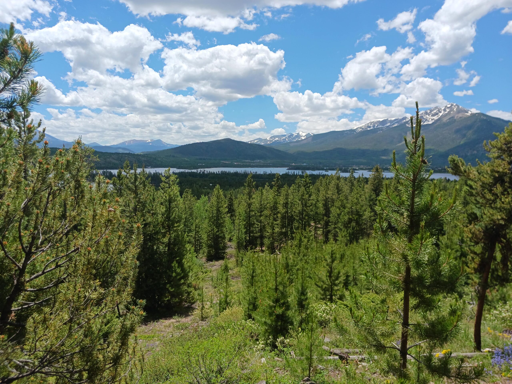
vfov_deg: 51.4
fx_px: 399
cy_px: 192
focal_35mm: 27
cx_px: 256
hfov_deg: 65.3
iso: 20
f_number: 1.8
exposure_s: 1/401
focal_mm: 4
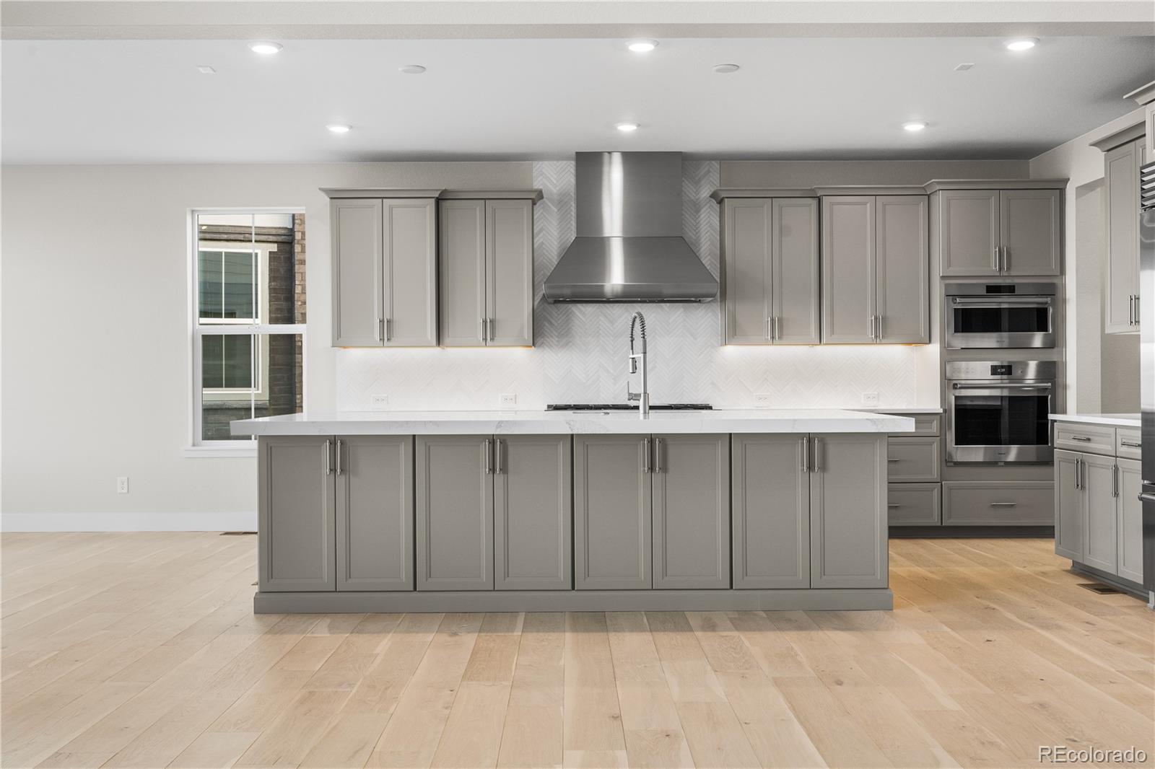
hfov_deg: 54.4
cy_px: 384
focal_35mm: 35
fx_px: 1123
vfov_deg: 37.8
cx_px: 578
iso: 500
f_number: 8
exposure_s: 1/20
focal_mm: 35
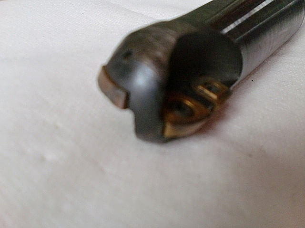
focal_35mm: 35
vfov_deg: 40.7
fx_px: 308
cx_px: 152
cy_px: 114
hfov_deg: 52.6
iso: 400
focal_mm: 6.3
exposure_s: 1/60
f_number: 3.1
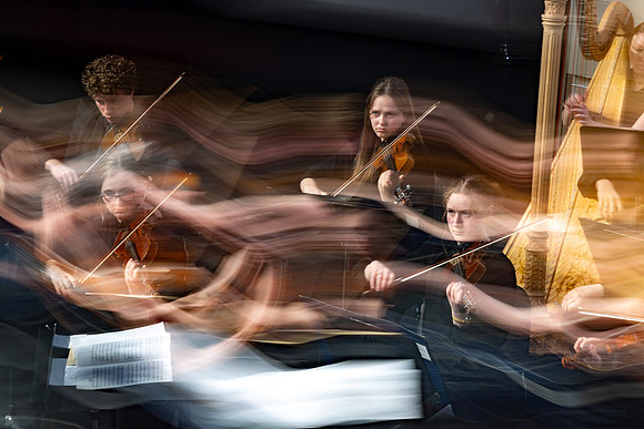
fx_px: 3578
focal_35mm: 200
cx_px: 322
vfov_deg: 6.9
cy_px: 214
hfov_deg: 10.3
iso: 100
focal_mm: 200
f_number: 13
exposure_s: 1/1.67
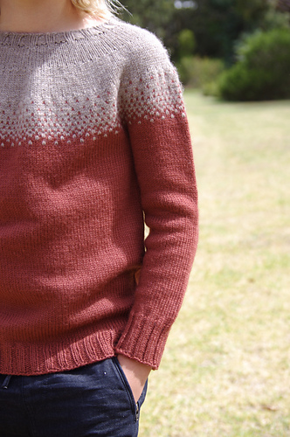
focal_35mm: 75
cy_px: 218
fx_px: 909
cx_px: 145
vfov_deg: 27.0
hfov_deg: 18.1
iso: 200
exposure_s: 1/640
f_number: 5.6
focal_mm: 50
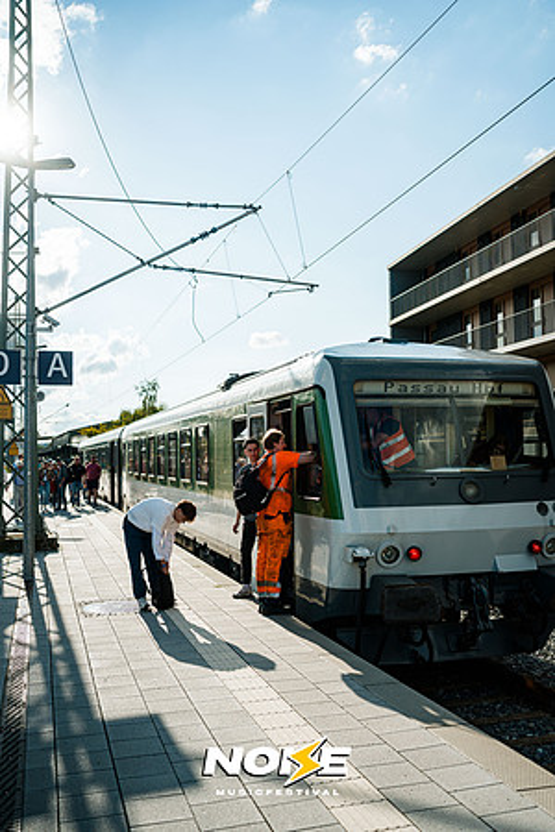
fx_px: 809
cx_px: 278
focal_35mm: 35
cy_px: 416
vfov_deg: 54.4
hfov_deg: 37.9
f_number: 2
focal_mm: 35
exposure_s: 1/8000
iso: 100
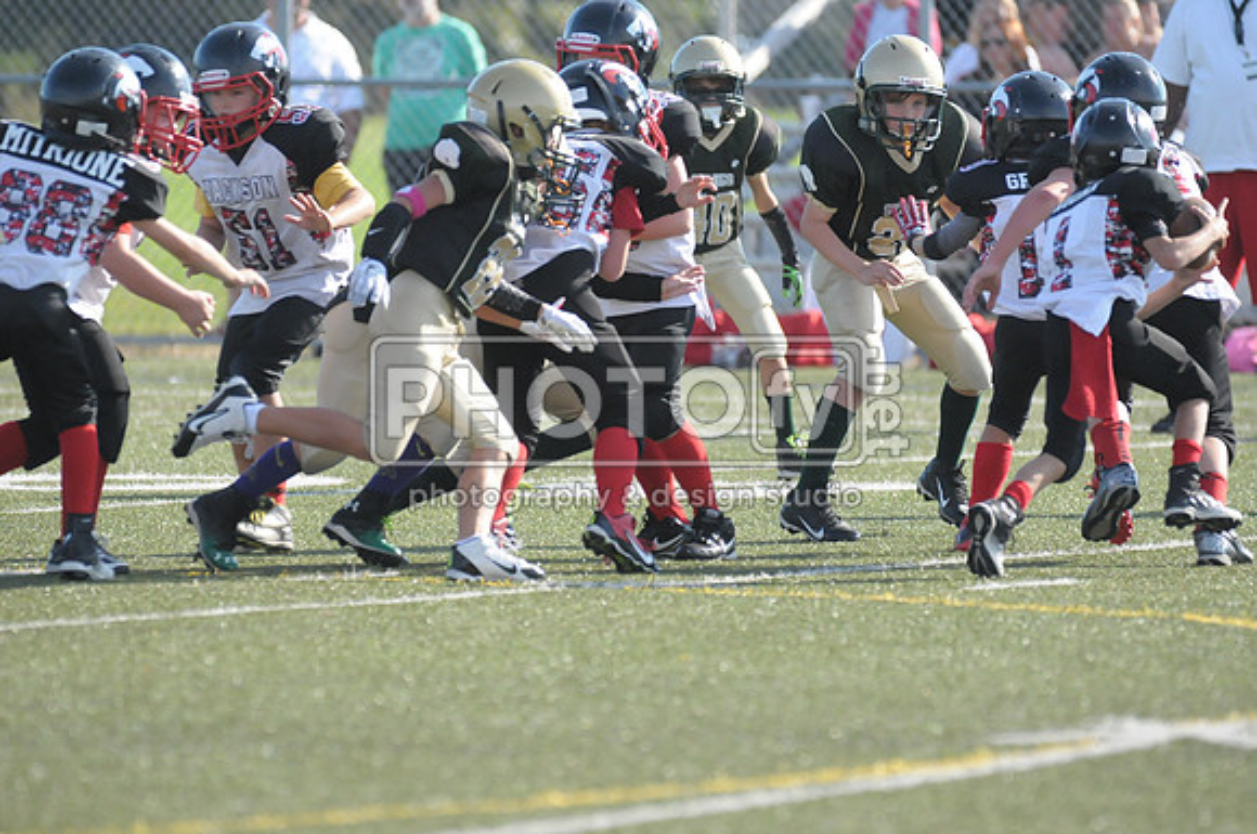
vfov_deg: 3.3
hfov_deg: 4.9
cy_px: 417
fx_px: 14644
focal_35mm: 420
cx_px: 628
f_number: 4
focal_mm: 280
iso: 1600
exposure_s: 1/4000
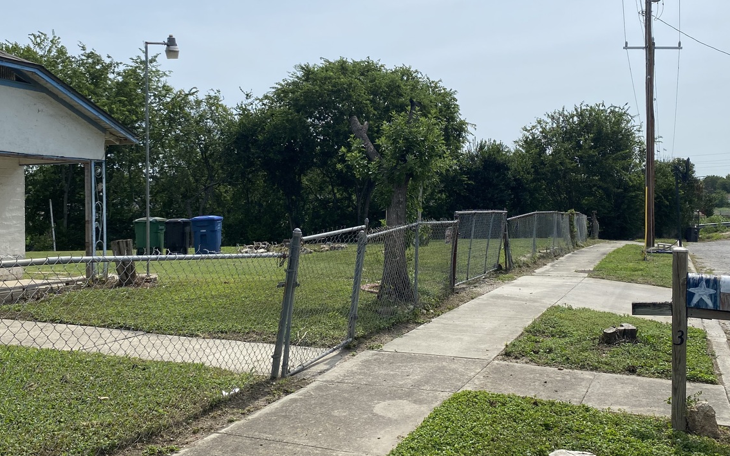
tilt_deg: +2.3
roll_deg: +1.8
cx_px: 399
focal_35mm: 35
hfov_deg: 55.2
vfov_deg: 36.1
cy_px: 167
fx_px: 696
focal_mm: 4.25
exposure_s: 1/7194
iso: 32
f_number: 1.8
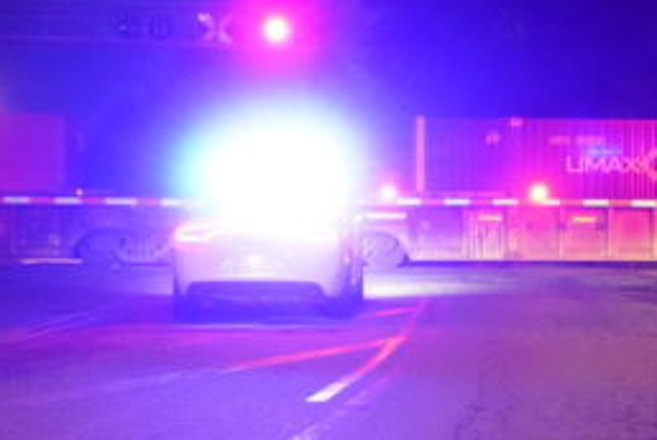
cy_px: 161
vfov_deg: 14.7
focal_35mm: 93
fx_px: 1699
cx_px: 445
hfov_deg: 21.8
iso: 20000
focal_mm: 38
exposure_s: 1/30
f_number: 4
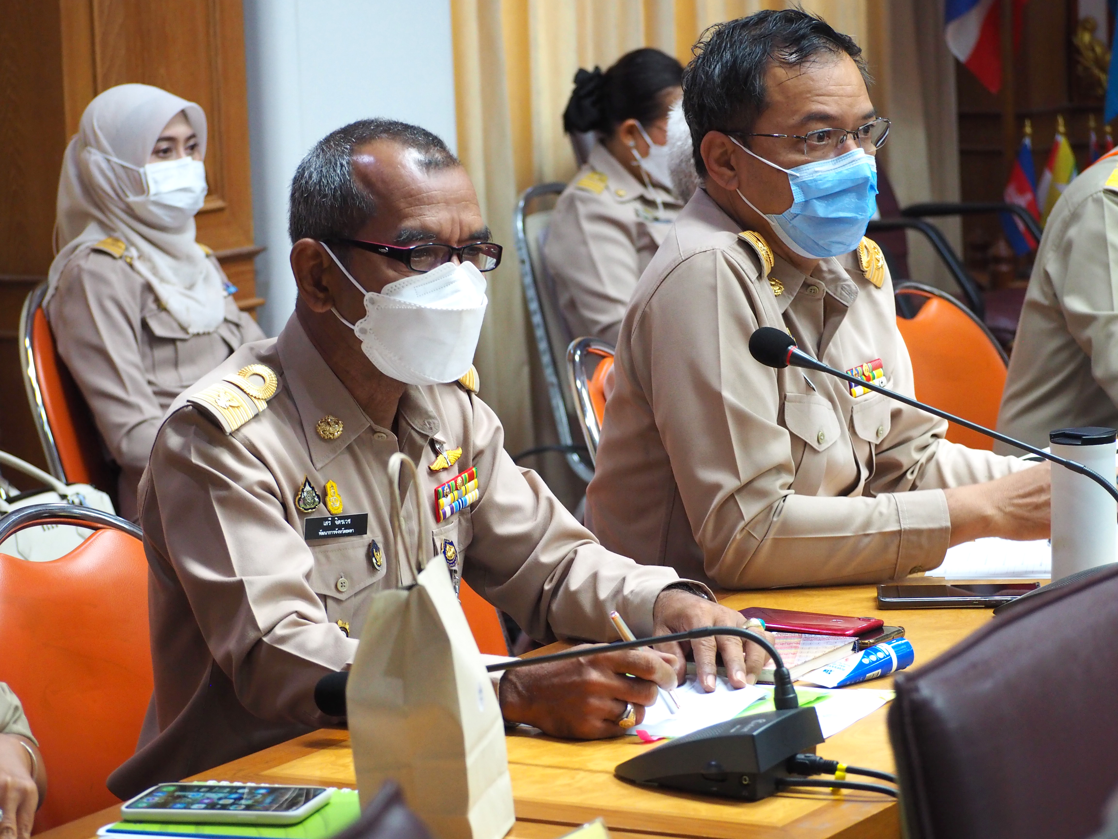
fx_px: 4005
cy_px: 420
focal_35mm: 124
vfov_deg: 12.0
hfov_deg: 15.9
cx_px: 559
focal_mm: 62
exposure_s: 1/60
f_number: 4.5
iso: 1600
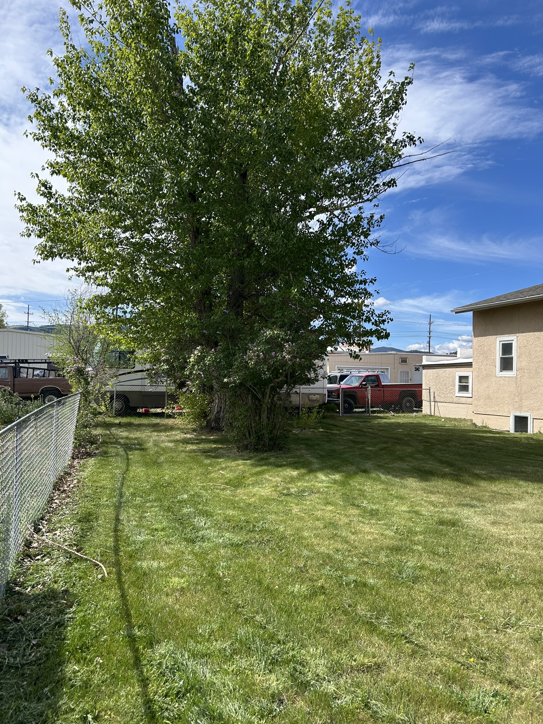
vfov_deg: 67.3
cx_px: 272
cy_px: 362
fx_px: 544
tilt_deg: +4.8
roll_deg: -1.0
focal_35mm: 26
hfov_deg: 53.1
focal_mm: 5.7
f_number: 1.5
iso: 50
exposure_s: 1/2404
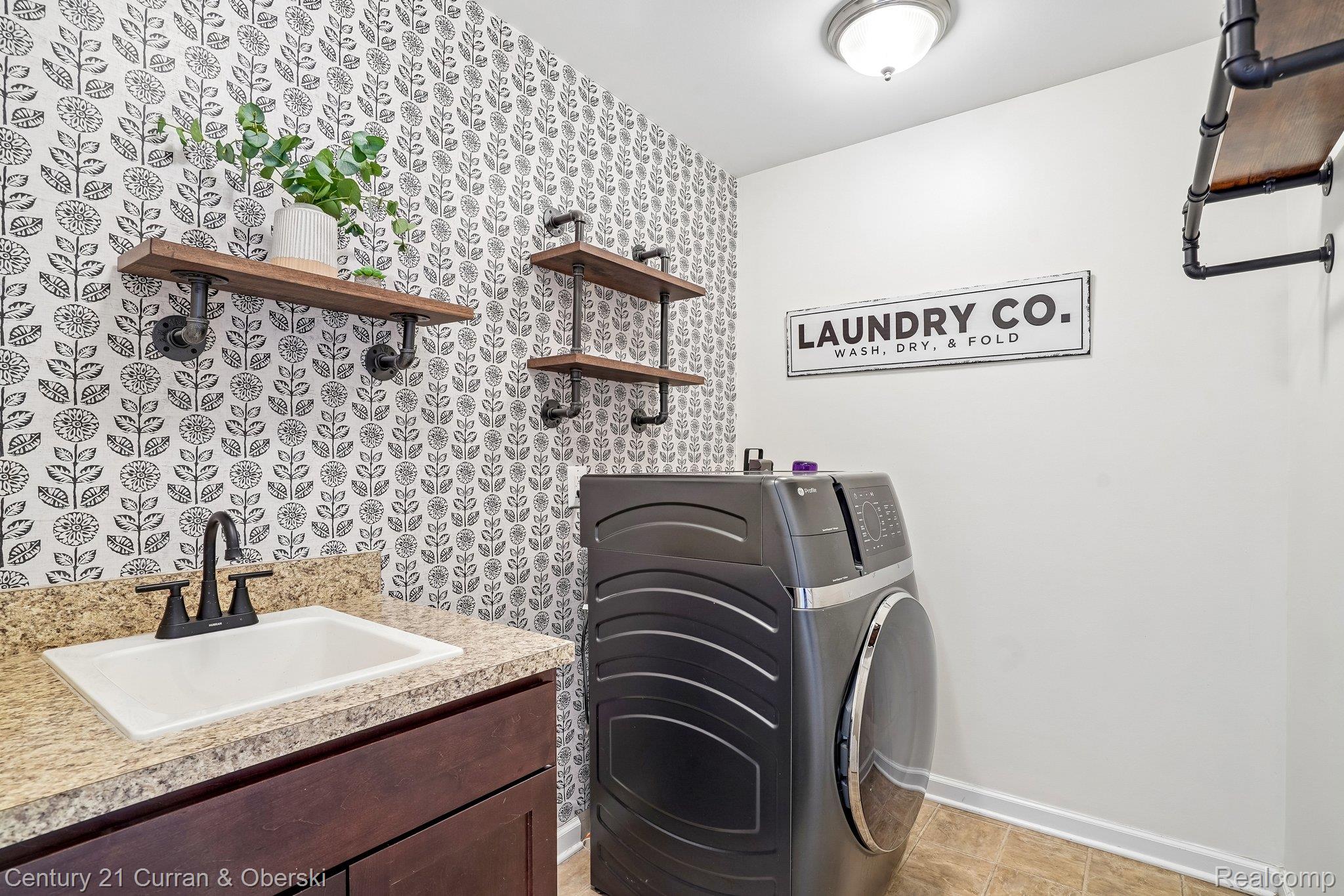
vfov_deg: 73.7
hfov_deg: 96.7
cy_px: 448
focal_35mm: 16
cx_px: 672
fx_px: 597
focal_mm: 16
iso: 250
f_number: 8
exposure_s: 1/2
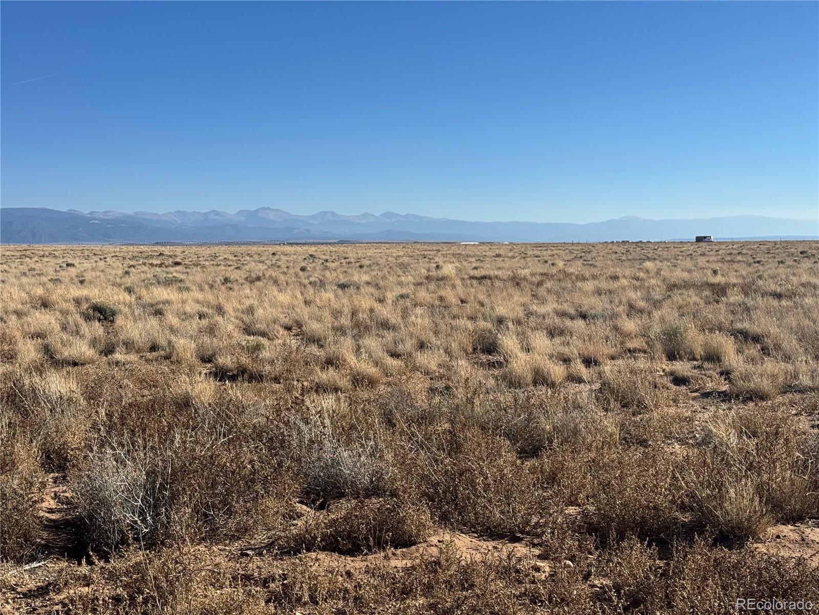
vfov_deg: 30.3
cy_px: 308
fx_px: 1136
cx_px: 410
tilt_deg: -3.8
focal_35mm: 48
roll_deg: -0.2
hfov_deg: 39.7
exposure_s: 1/5848
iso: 64
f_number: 1.78
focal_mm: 6.76
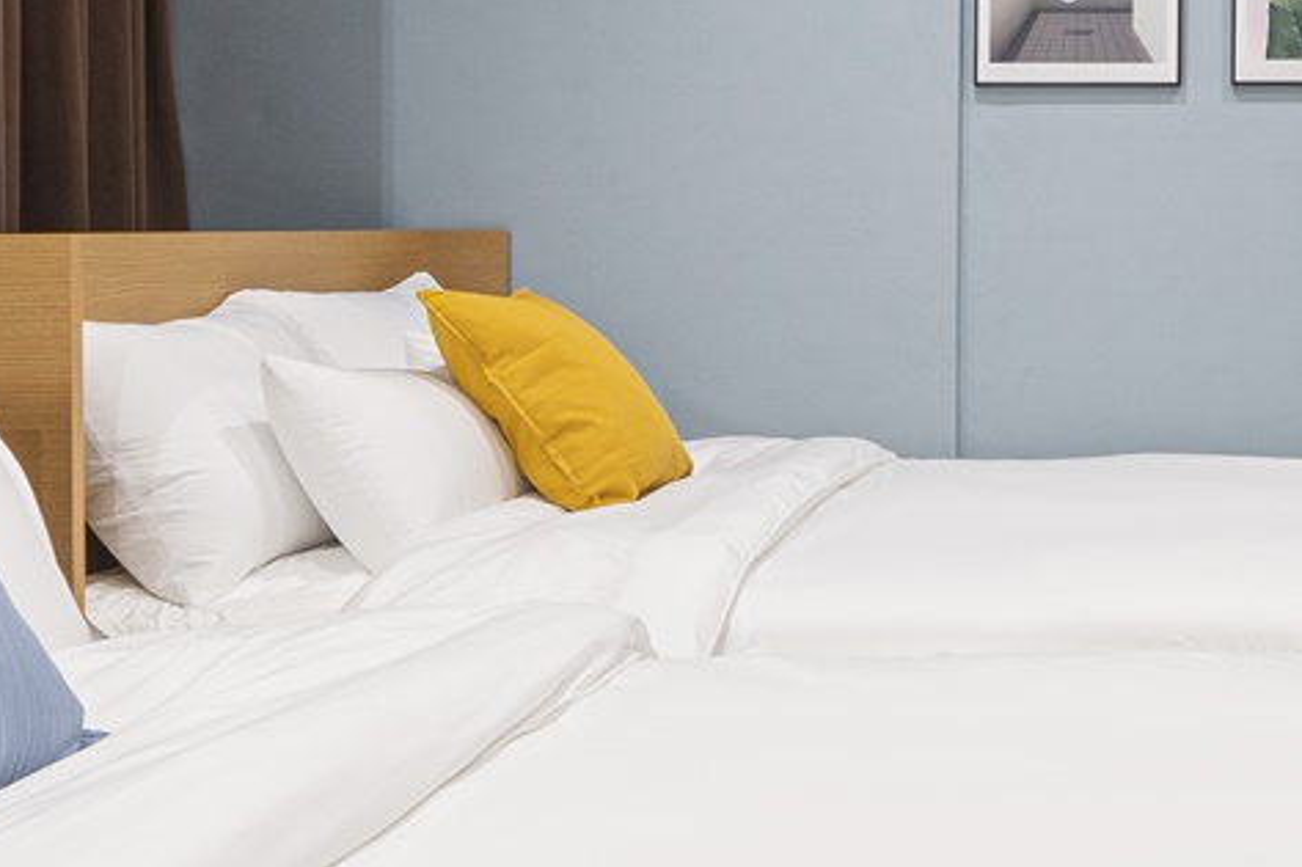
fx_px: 1880
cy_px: 238
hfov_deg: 35.3
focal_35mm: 52
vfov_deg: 25.7
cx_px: 1244
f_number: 10
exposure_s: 1
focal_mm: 12
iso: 100
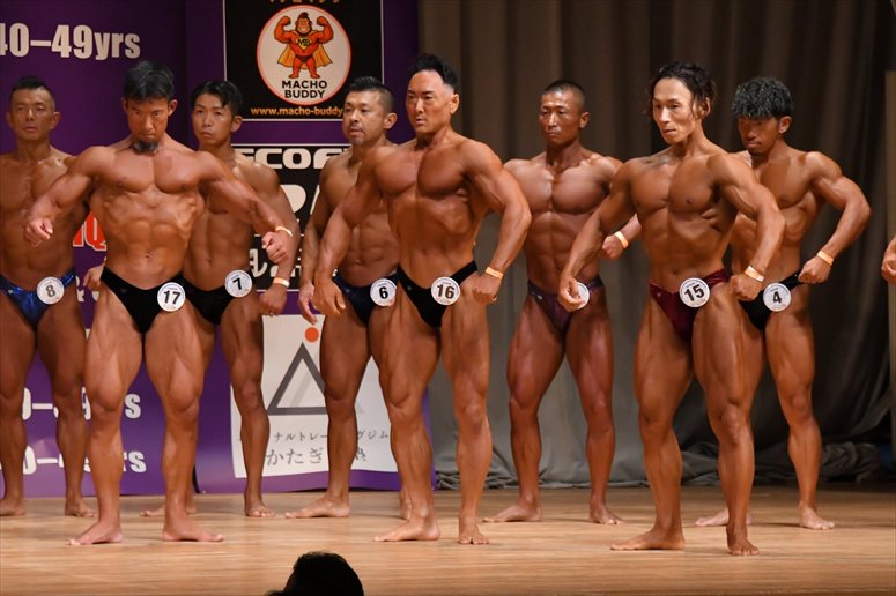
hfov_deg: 7.2
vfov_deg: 4.8
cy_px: 298
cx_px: 448
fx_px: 7090
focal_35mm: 285
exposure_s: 1/400
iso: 5000
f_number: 5.6
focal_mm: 190
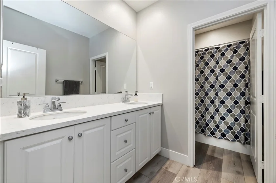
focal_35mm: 14
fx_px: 107
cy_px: 92
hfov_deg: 104.3
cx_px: 138
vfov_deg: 81.1
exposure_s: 1/8
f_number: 10
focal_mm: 14
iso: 500
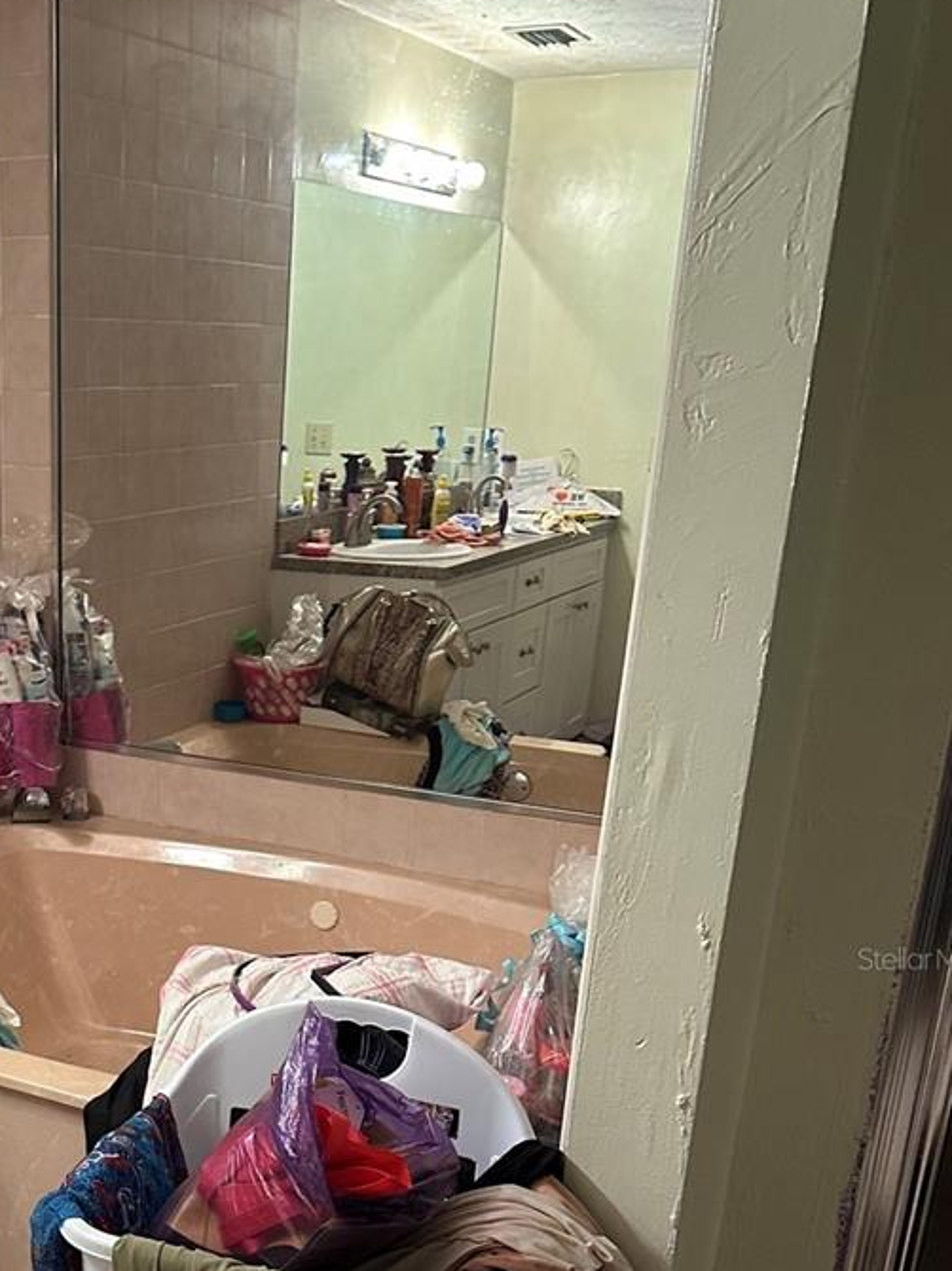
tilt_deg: -16.1
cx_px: 138
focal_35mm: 43
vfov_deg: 42.5
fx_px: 1578
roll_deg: -2.4
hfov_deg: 32.3
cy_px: 958
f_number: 1.78
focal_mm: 6.86
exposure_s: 1/60
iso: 320
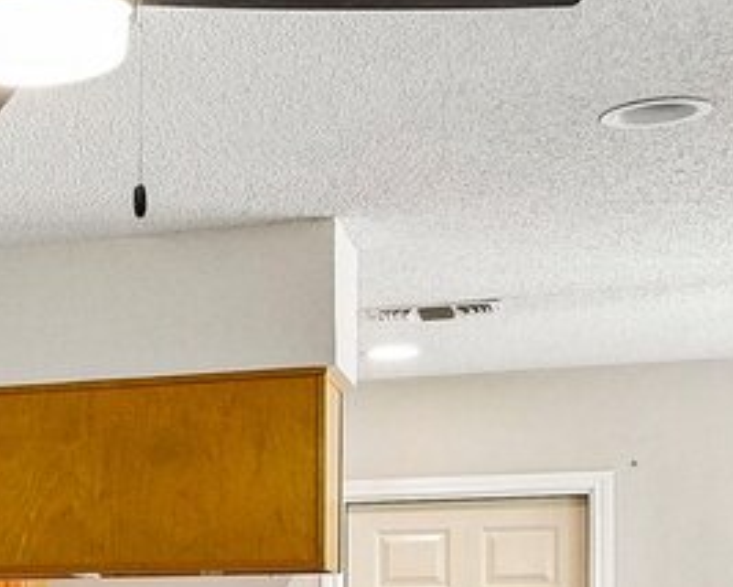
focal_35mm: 91
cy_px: 702
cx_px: -302
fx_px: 1976
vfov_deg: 16.2
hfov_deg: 19.0
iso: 1800
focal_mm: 16
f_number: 8
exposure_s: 1/15
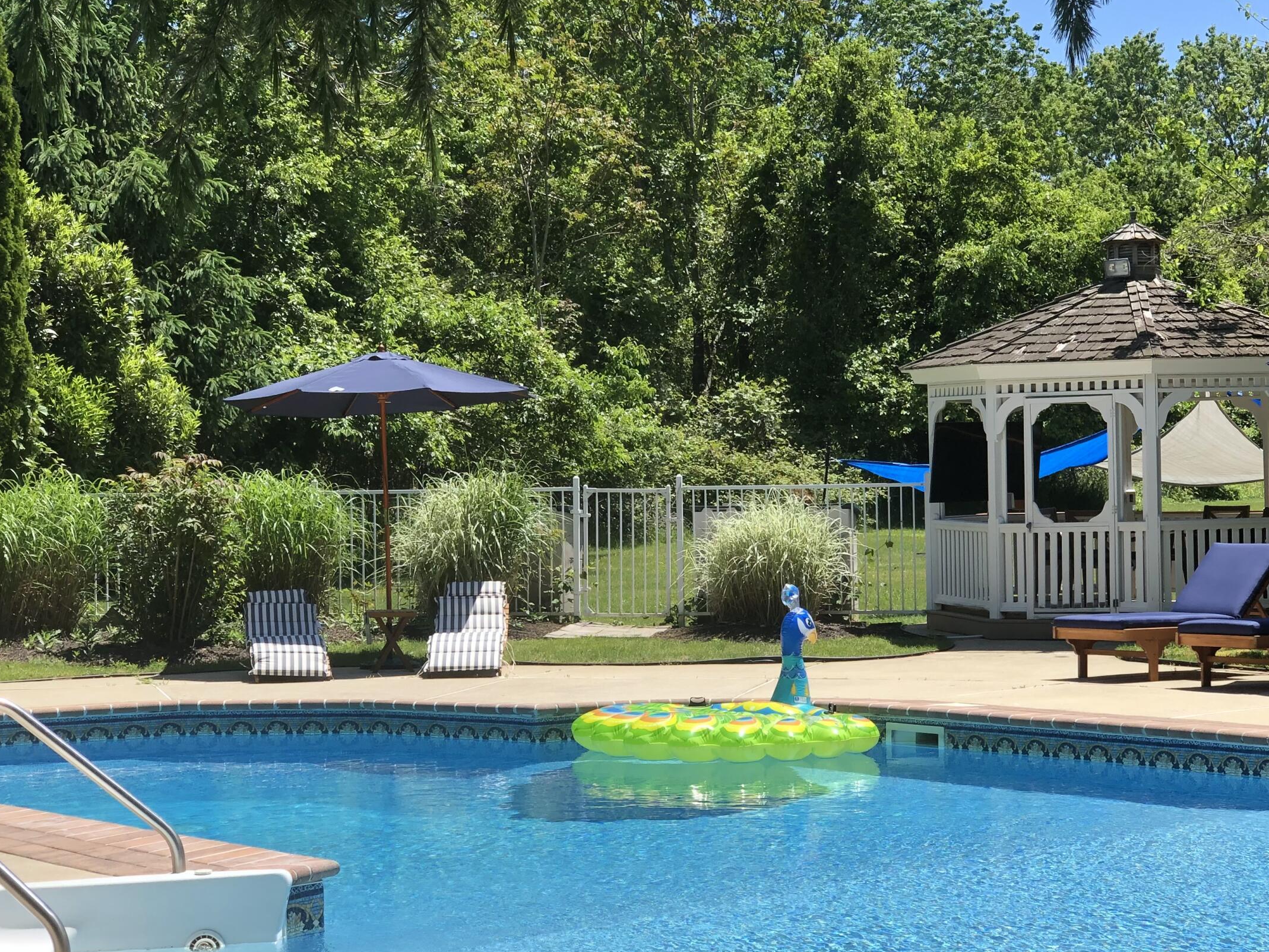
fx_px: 2676
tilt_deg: -0.7
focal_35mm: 73
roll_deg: +0.7
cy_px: 464
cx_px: 696
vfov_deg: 20.2
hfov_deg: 26.7
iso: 16
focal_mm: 6
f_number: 2.4
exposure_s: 1/656
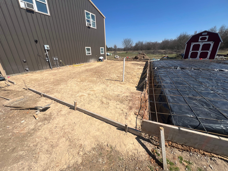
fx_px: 86
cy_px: 86
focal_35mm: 13
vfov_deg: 89.9
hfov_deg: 106.2
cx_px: 114
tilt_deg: -22.8
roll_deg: +0.5
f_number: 1.8
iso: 32
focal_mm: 1.57
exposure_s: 1/2801
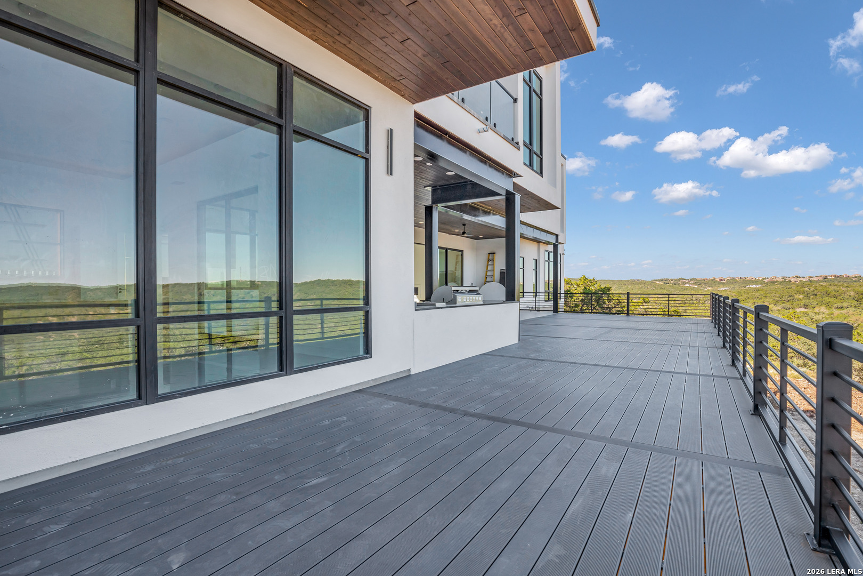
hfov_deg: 96.7
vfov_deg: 73.7
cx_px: 432
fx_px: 384
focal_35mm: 16
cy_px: 288
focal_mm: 16
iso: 500
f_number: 8
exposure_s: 1/400
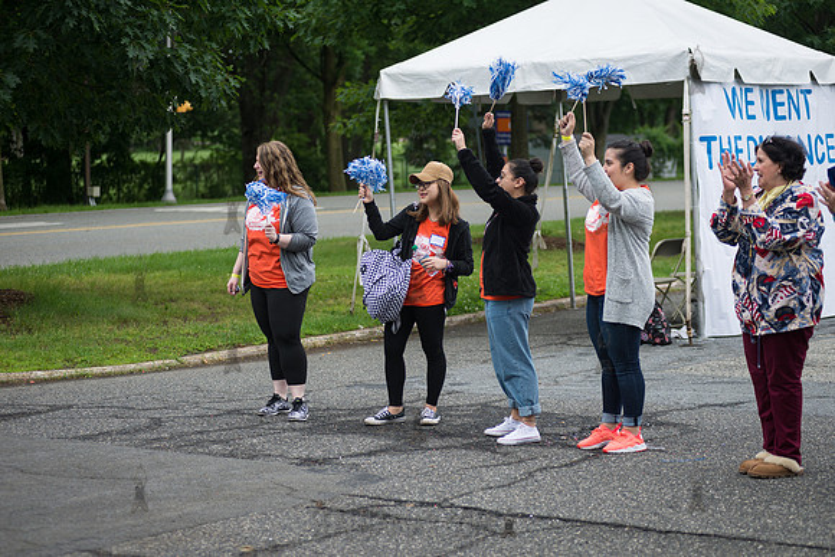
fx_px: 1995
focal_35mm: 86
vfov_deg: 15.9
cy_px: 278
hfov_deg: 23.6
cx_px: 418
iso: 200
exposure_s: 1/800
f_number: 3.5
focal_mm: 86
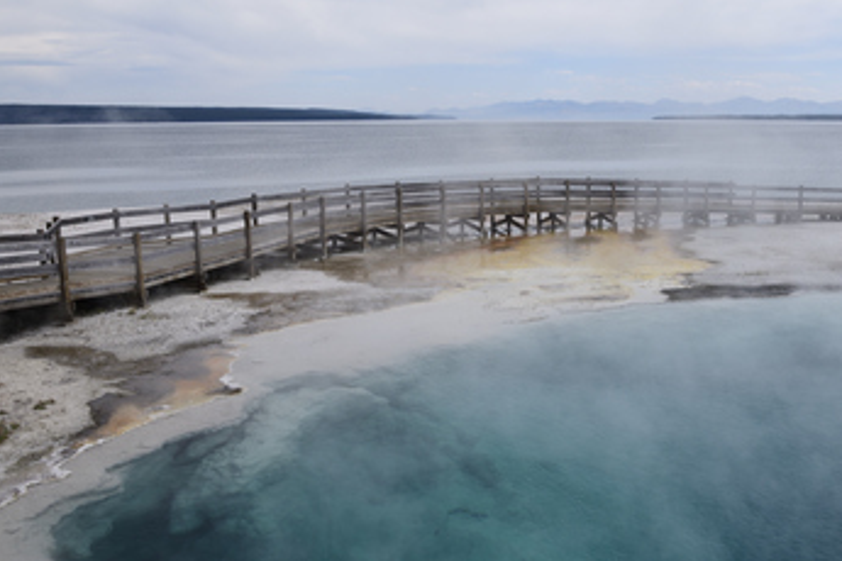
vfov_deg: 34.1
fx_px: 912
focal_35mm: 39
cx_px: 566
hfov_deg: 48.7
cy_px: 331
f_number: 11
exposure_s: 1/125
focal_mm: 24
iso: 64
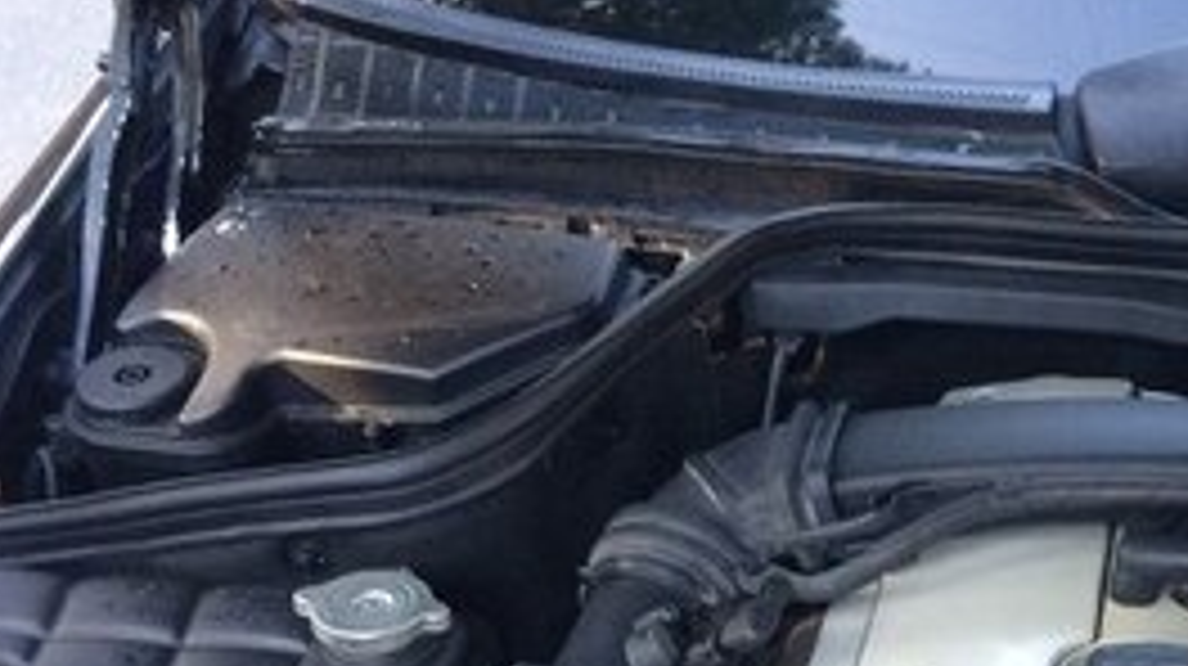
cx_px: 1233
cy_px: 875
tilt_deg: -37.7
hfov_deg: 25.3
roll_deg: -1.6
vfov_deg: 14.6
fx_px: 2487
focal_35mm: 79
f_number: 2.2
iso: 64
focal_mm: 4.15
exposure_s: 1/33
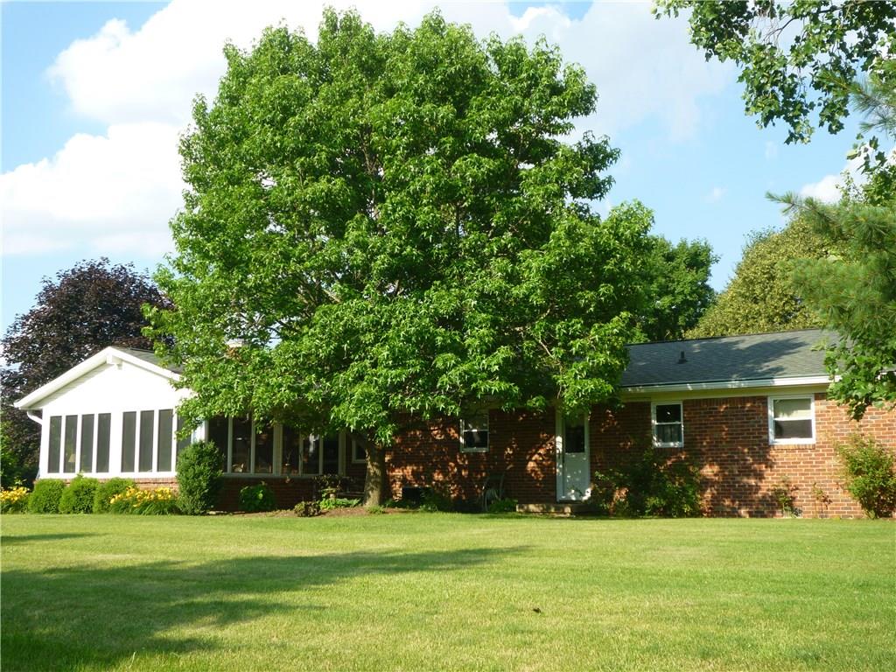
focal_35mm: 43
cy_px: 336
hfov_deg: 43.9
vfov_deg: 33.6
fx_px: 1113
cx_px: 448
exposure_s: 1/250
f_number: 4.5
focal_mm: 7.5
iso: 80
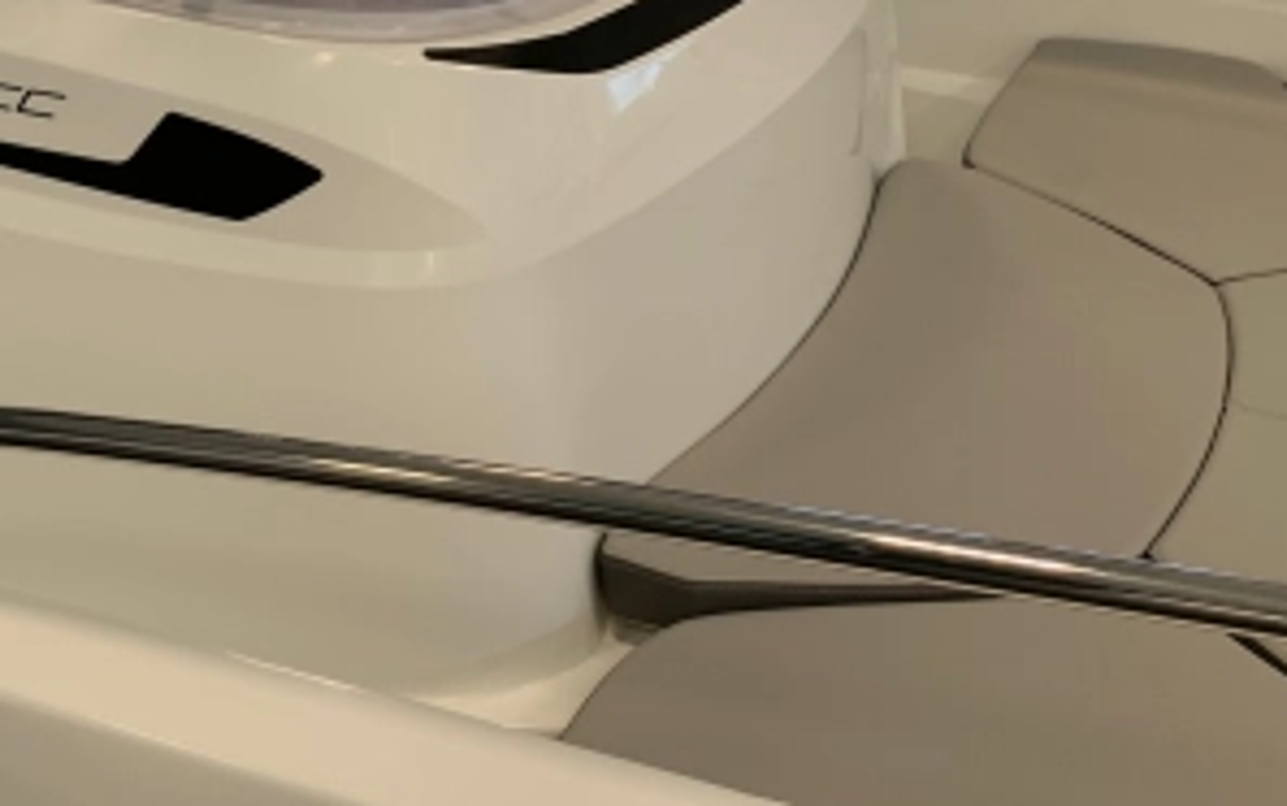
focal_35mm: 51
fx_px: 1790
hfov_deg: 39.2
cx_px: 464
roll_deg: -0.6
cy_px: 223
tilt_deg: -25.8
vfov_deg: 25.1
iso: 80
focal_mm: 4.25
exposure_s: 1/50
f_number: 1.8
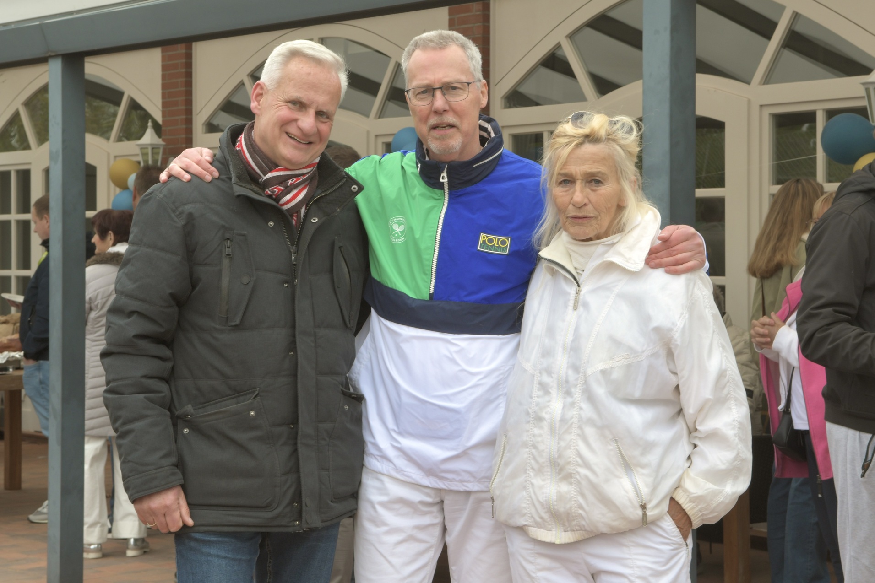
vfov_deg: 18.9
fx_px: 1750
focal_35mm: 72
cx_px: 438
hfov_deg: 28.1
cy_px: 292
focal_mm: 48
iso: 250
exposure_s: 1/100
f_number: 10
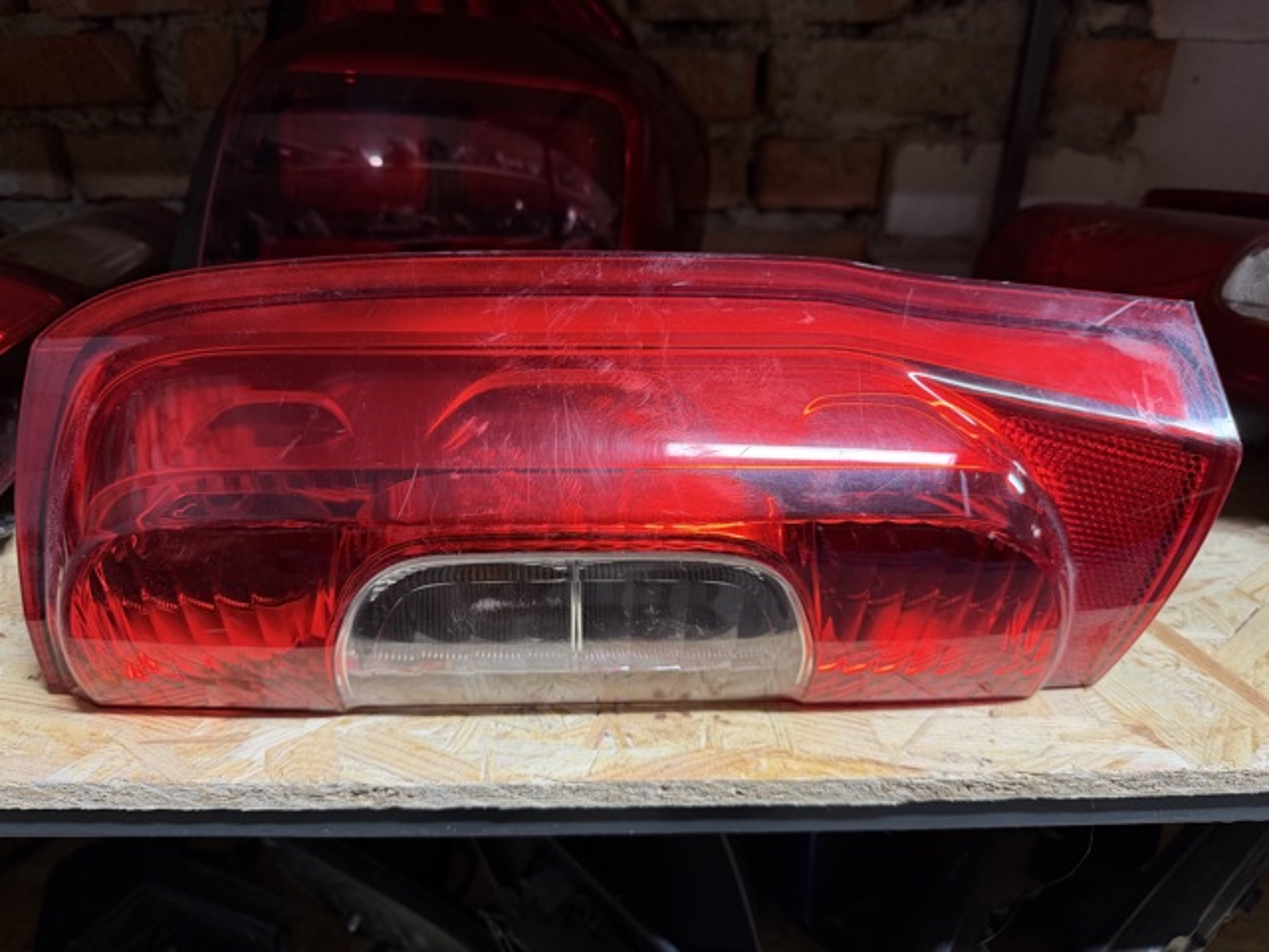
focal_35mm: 24
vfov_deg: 56.8
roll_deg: -1.2
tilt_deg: -26.7
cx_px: 634
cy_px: 476
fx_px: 880
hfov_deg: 71.6
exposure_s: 1/50
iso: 200
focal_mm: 6.76
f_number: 1.78
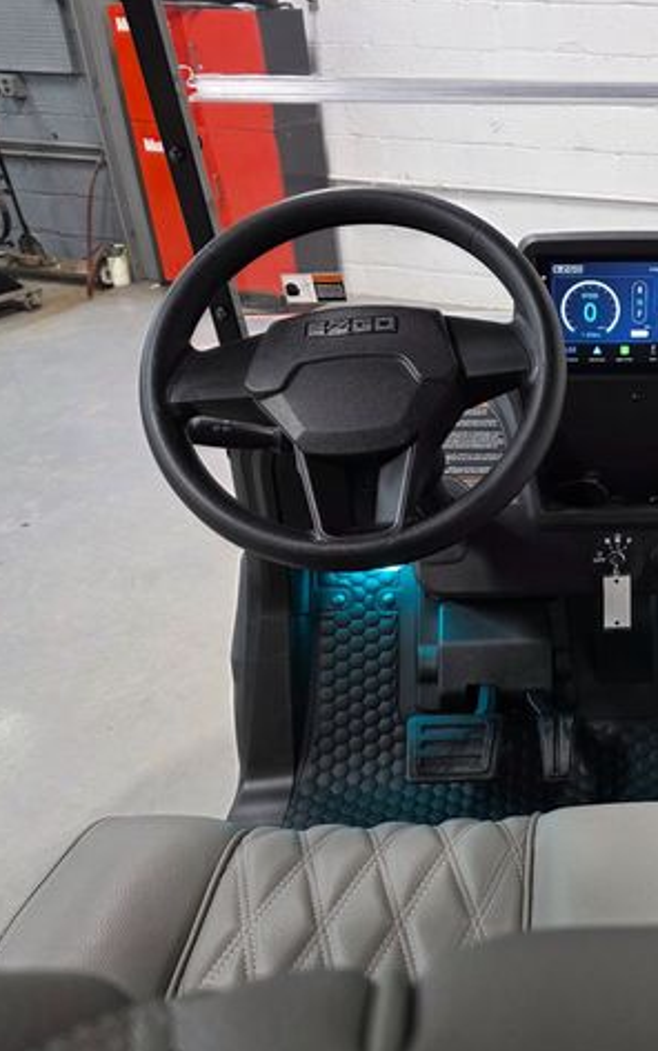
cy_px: 527
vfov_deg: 58.1
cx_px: 629
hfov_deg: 35.4
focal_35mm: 33
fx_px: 946
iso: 160
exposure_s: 1/120
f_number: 1.7
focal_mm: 6.3
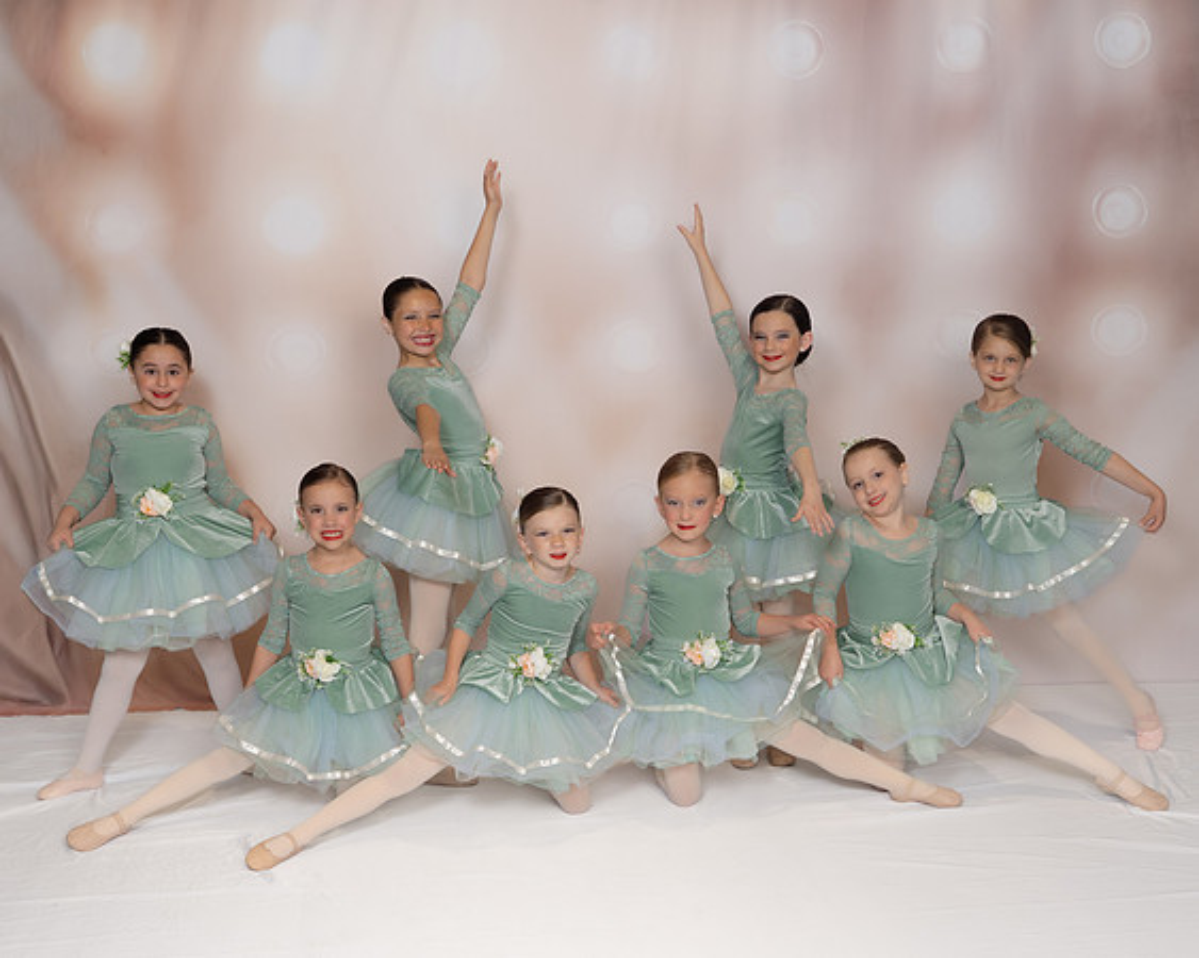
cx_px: 595
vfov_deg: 32.0
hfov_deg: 39.5
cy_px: 512
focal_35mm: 47
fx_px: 1668
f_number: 4.5
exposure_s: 1/200
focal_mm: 35
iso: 200
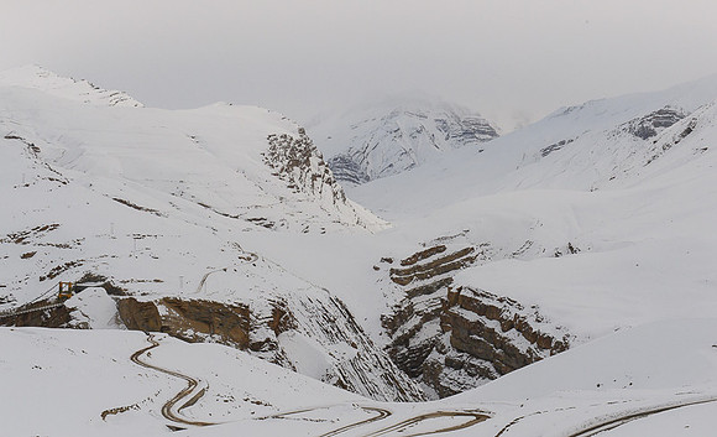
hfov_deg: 36.2
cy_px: 197
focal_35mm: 56
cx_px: 358
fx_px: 1096
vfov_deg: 22.5
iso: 1400
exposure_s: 1/1600
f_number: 14
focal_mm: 55
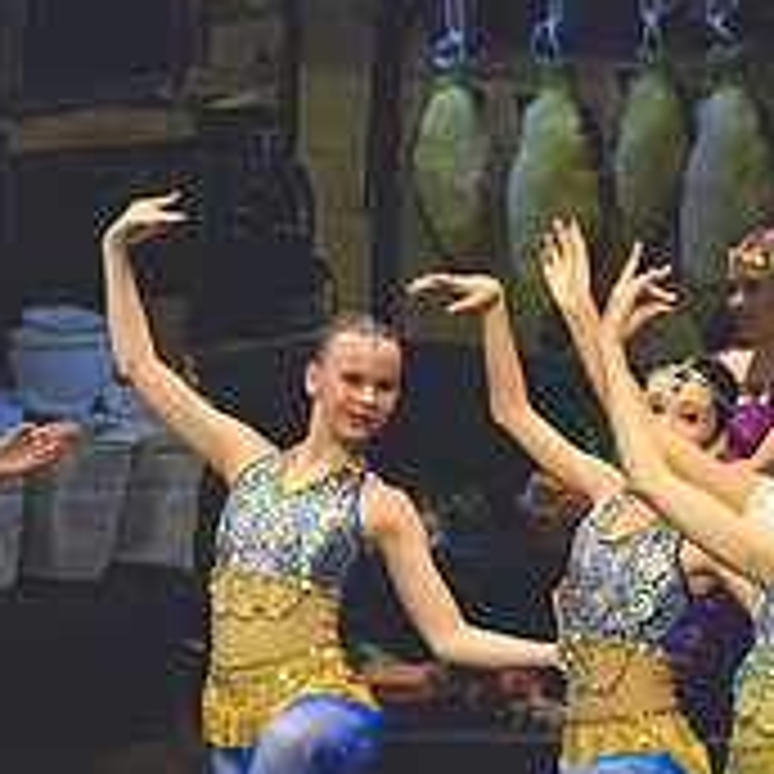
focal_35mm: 689
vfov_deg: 2.5
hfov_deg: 2.5
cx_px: 608
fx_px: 17430
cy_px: 536
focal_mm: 160
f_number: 2.8
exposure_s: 1/500
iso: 1000
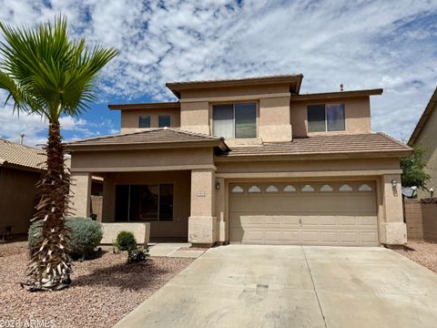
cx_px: 226
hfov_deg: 69.4
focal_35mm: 25
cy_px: 168
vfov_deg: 54.9
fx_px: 316
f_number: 1.78
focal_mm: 6.76
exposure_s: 1/11905
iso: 80
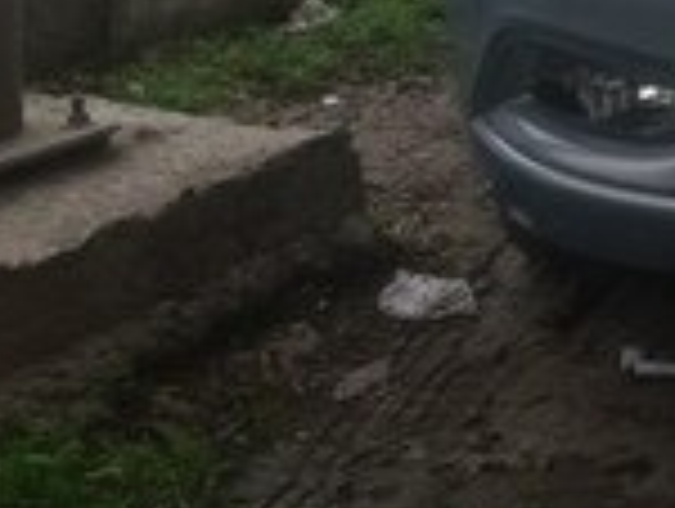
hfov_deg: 13.9
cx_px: 1282
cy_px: -335
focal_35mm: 123
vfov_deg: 11.4
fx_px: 2402
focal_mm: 3.7
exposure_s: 1/189
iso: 64
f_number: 1.9
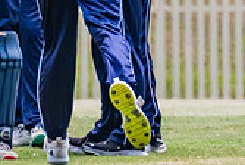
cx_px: -101
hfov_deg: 0.8
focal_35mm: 2676
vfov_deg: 0.5
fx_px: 18244
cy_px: -98
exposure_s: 1/2000
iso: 800
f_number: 9
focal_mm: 550
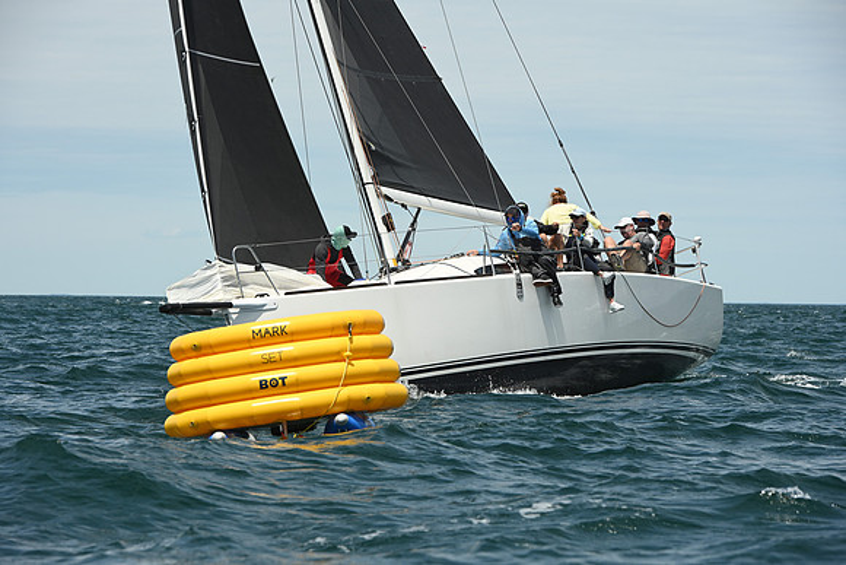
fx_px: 4113
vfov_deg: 7.9
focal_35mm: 175
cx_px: 423
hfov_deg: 11.7
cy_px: 282
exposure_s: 1/1000
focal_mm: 175
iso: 320
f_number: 9
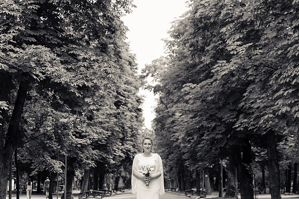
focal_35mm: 71
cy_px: 100
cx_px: 150
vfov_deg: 19.2
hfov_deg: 28.5
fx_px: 589
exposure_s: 1/640
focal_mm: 70
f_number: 2.8
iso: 160
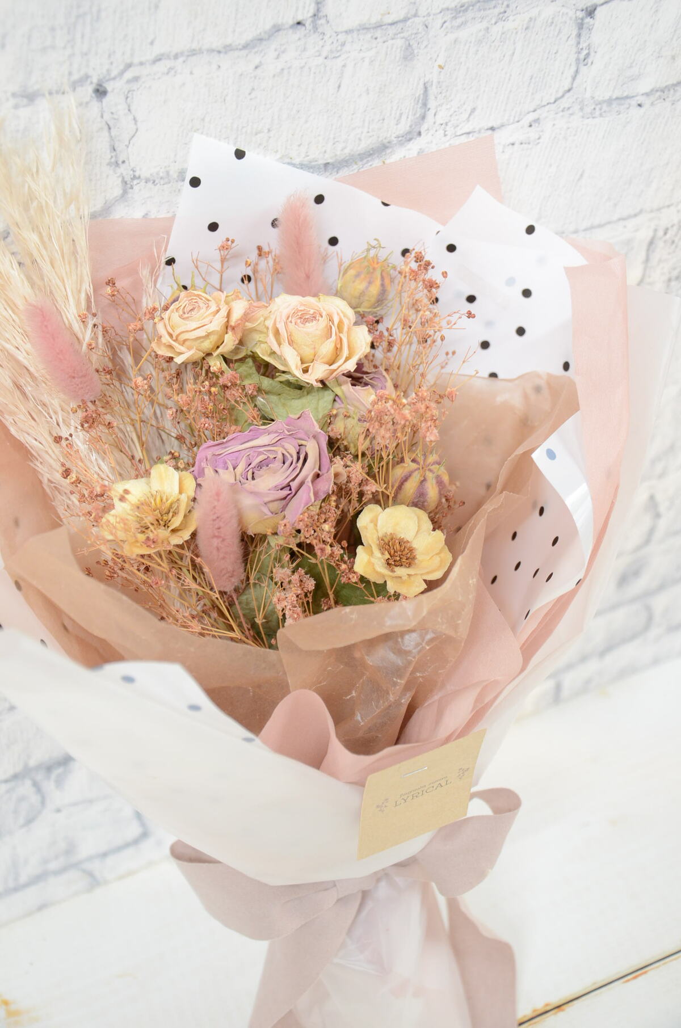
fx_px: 1368
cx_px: 340
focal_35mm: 48
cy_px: 514
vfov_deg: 41.2
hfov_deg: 28.0
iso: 1400
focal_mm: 32
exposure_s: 1/30
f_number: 4.2
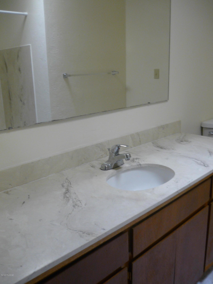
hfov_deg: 42.9
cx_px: 106
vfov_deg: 55.4
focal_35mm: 33
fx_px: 271
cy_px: 142
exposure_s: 1/30
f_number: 2.8
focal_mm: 5.5
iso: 125
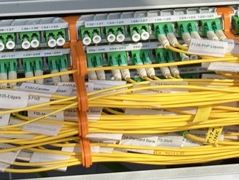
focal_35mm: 106
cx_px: 236
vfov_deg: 13.4
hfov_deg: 18.1
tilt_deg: -13.4
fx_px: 732
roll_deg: +1.4
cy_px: -67
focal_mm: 3.99
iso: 20
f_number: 1.8
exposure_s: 1/289
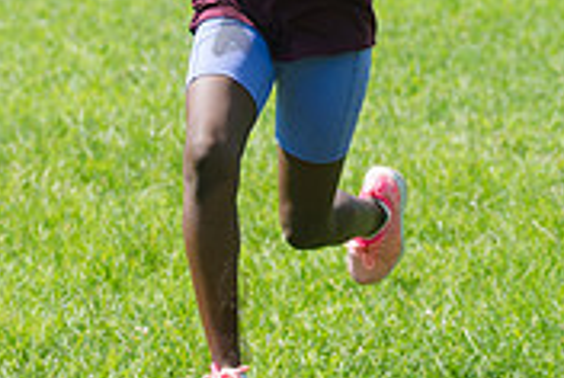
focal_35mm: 403
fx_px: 6324
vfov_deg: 3.4
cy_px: 9
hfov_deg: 5.1
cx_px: 409
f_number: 4
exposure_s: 1/1000
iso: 200
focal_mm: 100
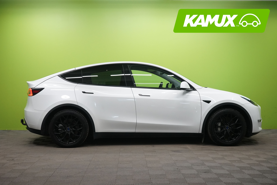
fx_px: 315
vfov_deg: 32.6
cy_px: 92
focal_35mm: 41
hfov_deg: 47.4
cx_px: 138
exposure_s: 1/30
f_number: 9
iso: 2500
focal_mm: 41
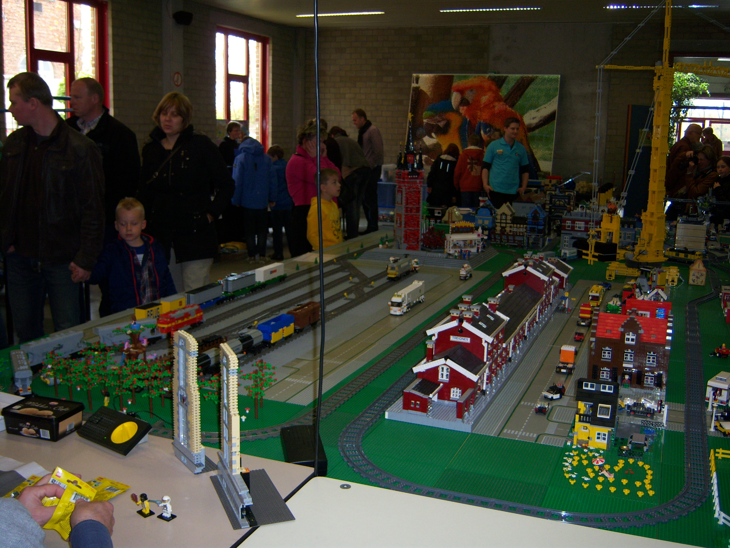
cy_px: 274
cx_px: 365
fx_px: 759
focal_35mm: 36
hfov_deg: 51.4
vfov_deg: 39.7
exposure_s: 1/60
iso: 125
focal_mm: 7.5
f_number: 2.8
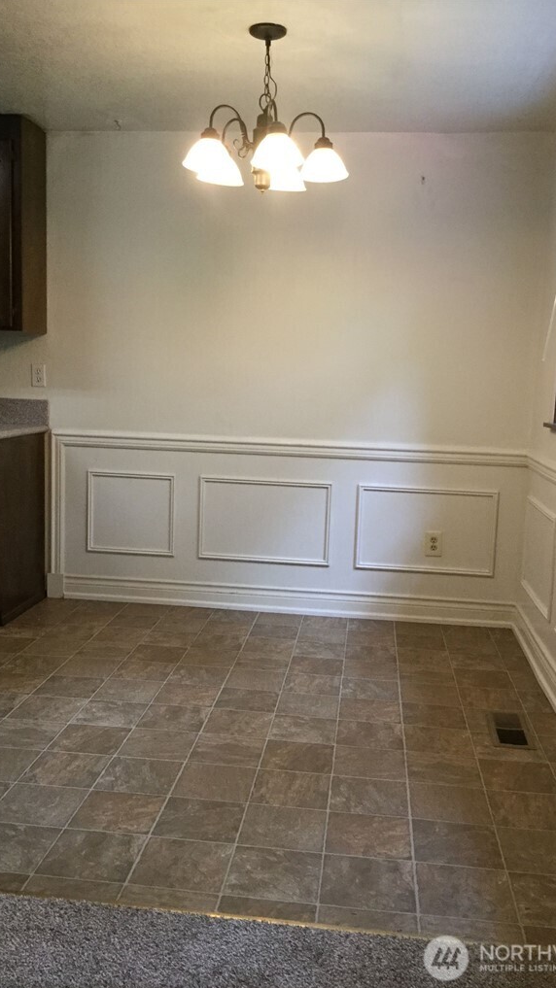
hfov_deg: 34.6
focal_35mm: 34
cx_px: 268
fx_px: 891
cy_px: 495
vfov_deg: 58.0
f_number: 2.4
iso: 125
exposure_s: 1/30
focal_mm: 3.3
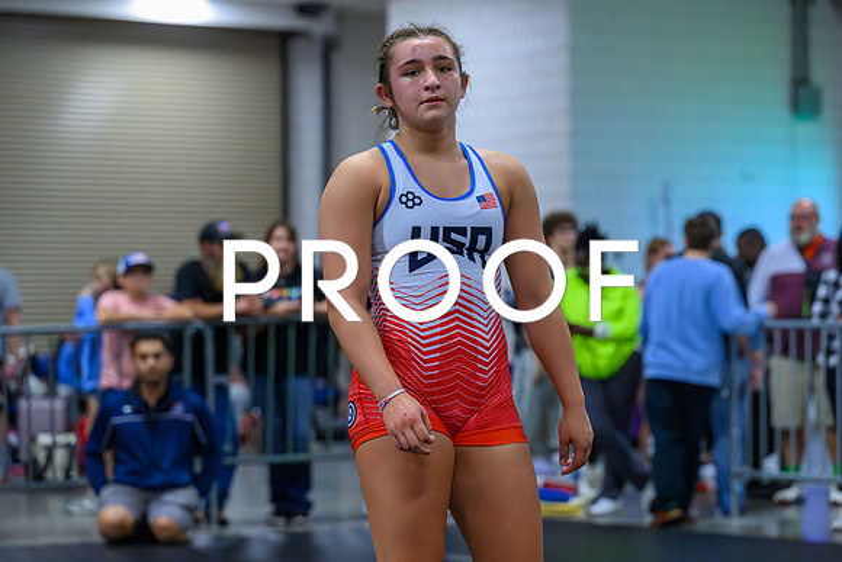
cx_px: 421
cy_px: 281
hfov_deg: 17.8
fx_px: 2690
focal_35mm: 115
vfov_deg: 11.9
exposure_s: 1/800
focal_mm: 115
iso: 20000
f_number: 4
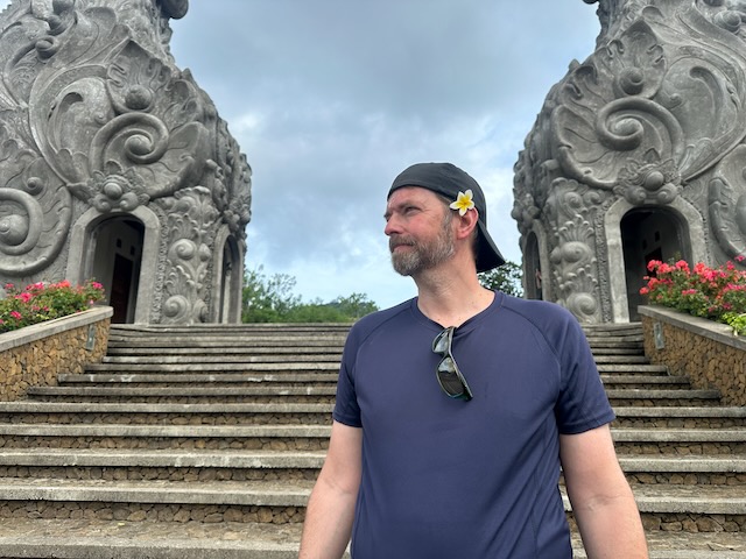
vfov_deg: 56.8
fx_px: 517
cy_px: 280
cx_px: 373
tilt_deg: +11.9
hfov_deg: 71.6
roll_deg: -1.2
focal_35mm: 24
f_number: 1.78
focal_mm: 6.86
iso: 80
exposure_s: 1/2732
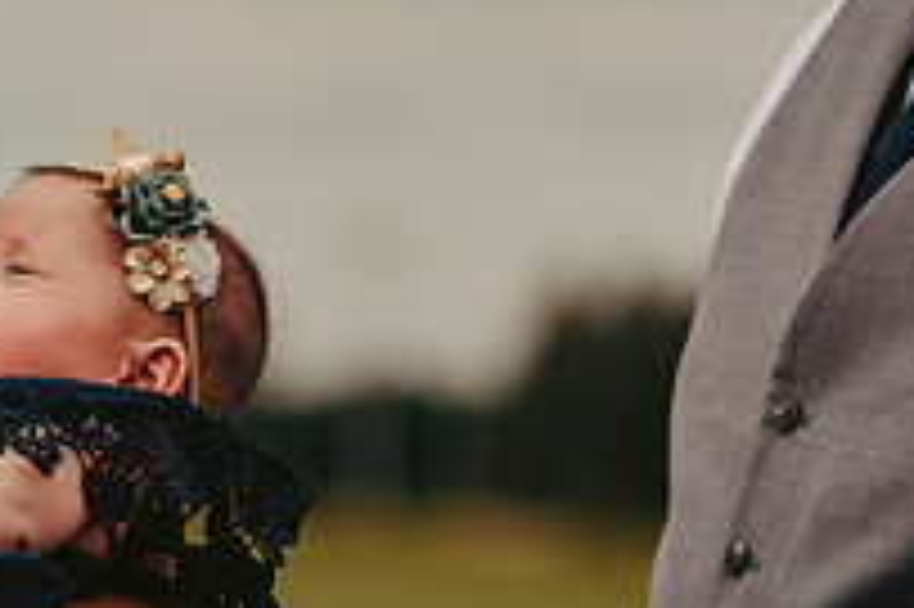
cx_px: -95
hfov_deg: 6.2
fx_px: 8422
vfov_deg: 4.1
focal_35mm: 332
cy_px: 421
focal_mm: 116
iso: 200
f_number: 2.8
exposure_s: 1/2500
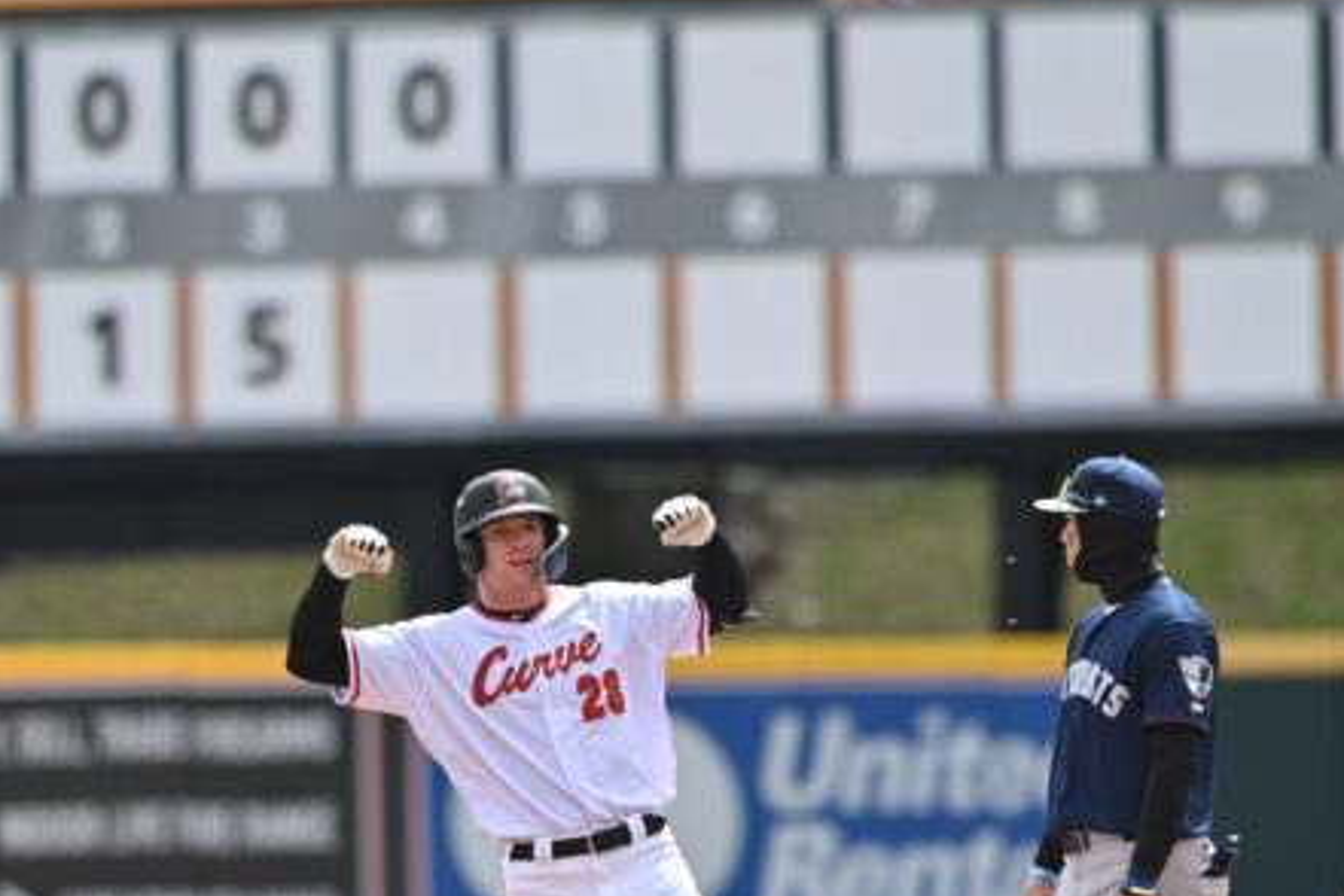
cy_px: 674
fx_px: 25422
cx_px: 456
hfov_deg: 3.0
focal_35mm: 681
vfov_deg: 2.0
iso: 250
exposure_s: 1/2500
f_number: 5
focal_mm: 400
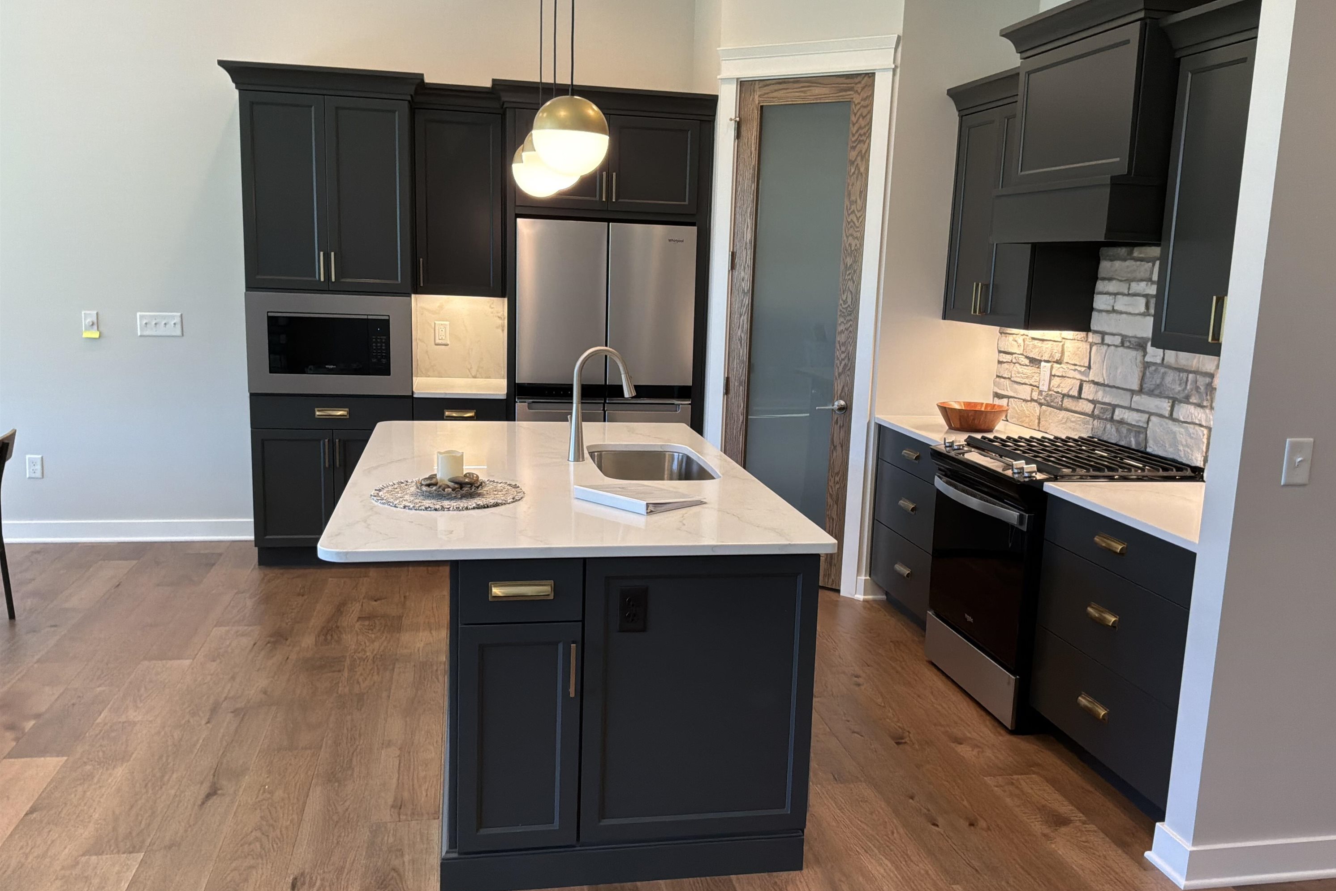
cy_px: 472
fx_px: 1113
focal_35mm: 30
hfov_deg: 61.9
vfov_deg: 43.6
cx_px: 688
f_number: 1.8
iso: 64
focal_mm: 3
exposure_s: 1/60
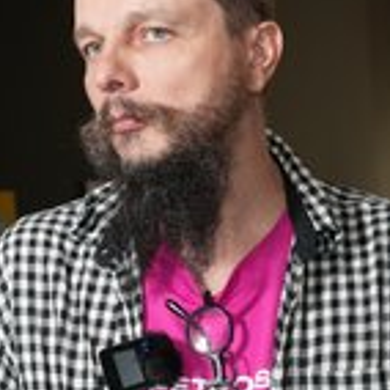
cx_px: 102
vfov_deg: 16.1
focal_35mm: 108
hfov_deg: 16.1
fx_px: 1377
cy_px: 169
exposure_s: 1/50
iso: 5000
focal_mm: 45
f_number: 6.3
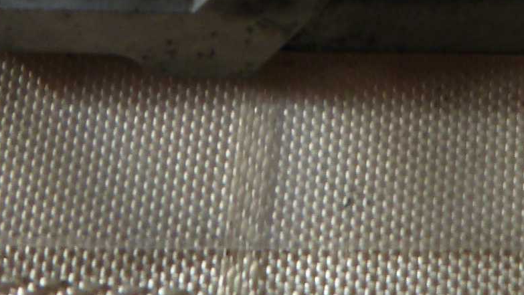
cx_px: 419
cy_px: -328
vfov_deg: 11.9
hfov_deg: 23.6
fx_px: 1237
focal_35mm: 89
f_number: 3.3
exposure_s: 1/50
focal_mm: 4.1
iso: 80
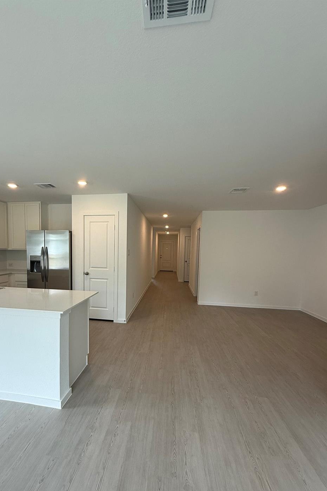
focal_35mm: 16
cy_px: 269
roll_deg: -1.4
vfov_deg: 96.4
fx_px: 218
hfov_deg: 73.1
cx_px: 135
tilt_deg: -4.1
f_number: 2.2
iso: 100
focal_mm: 2.22
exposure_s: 1/99
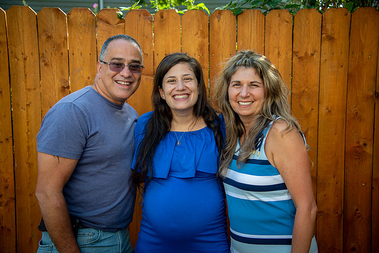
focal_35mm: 46
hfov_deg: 42.7
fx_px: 484
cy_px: 126
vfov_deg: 29.3
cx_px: 190
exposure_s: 1/320
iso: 125
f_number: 4
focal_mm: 46
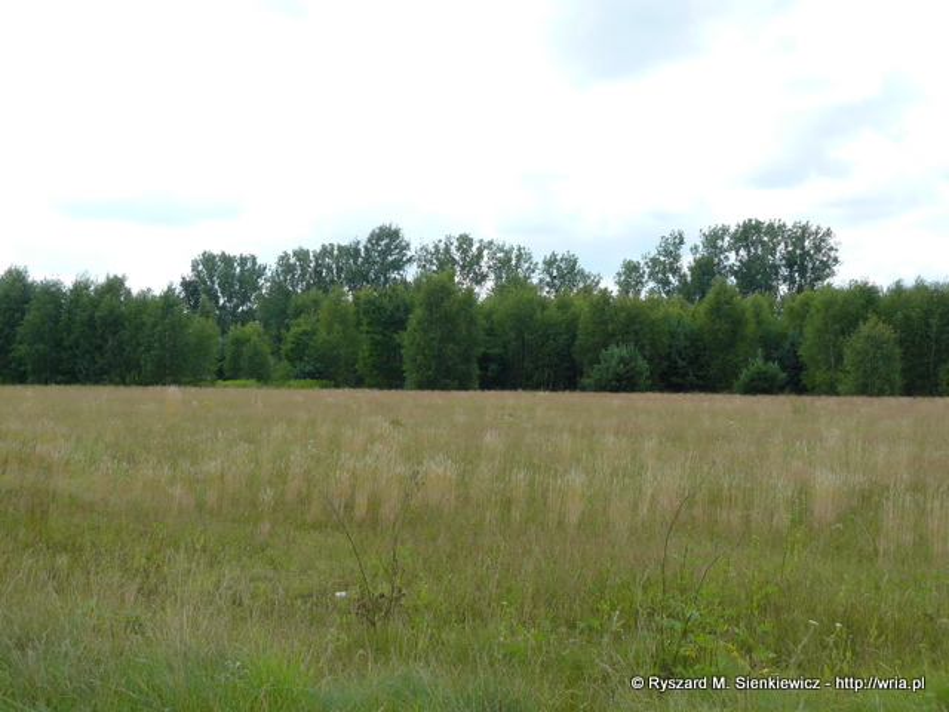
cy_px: 356
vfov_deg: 39.7
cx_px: 474
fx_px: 987
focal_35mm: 36
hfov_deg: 51.4
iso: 100
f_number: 5
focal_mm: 6
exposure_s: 1/200
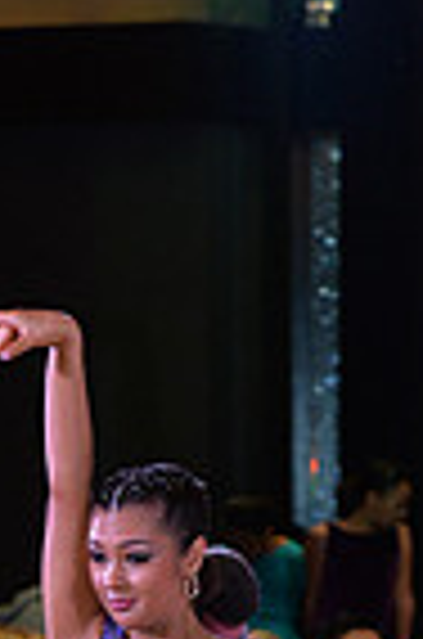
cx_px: 277
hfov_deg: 3.2
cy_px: 1148
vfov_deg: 4.8
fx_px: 7598
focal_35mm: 429
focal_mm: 105
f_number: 4.5
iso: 1600
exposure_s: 1/250
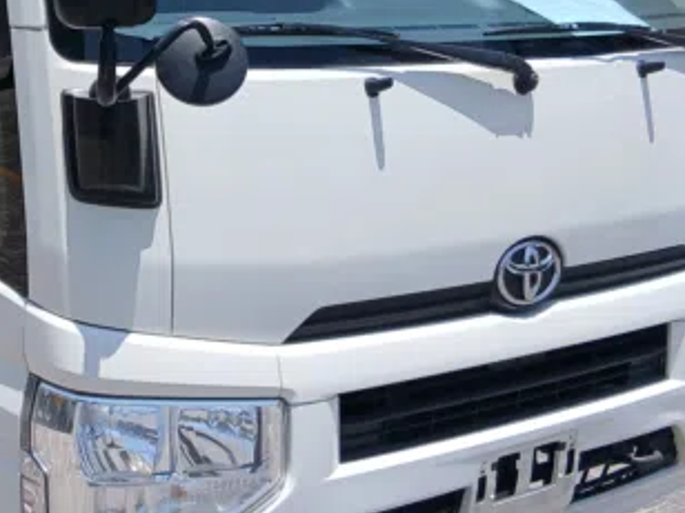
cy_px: 51
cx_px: 80
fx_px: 1069
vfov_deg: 26.1
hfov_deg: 33.8
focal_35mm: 54
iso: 20
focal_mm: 3.98
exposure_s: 1/507
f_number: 1.8
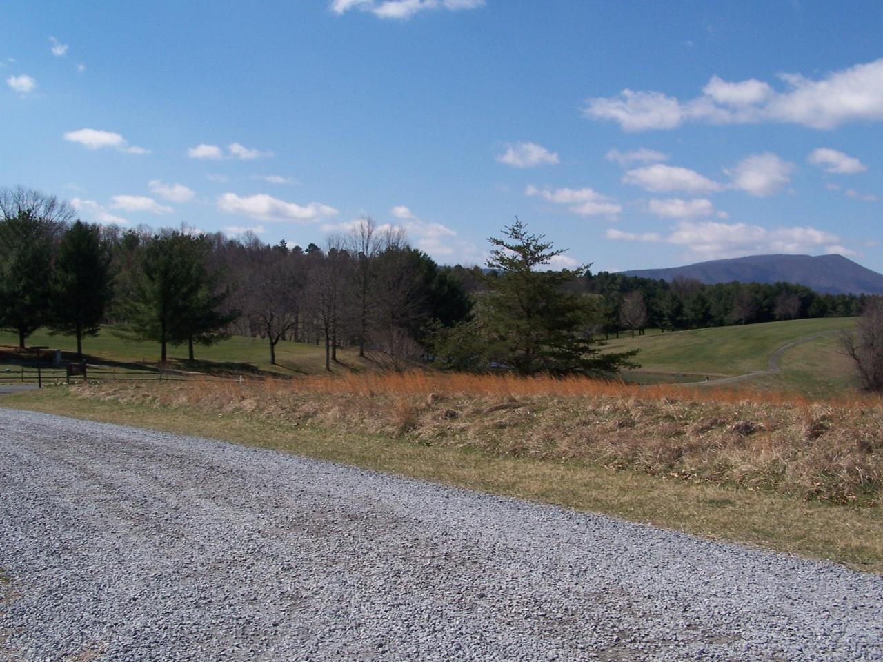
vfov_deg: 36.0
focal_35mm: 40
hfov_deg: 46.8
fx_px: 1020
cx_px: 442
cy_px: 331
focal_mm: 6.7
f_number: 5.6
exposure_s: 1/640
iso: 80
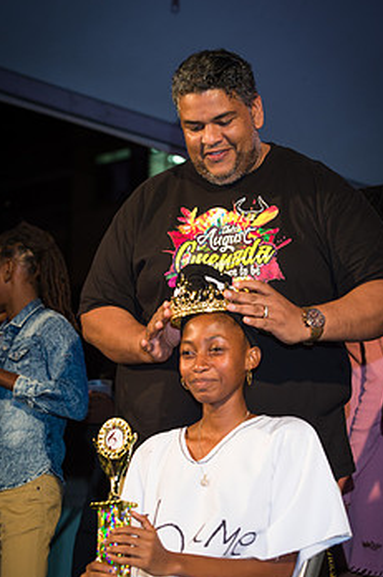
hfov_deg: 13.5
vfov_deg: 20.2
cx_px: 190
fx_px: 1616
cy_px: 365
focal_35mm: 101
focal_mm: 78
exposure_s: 1/160
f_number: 5.6
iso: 1600
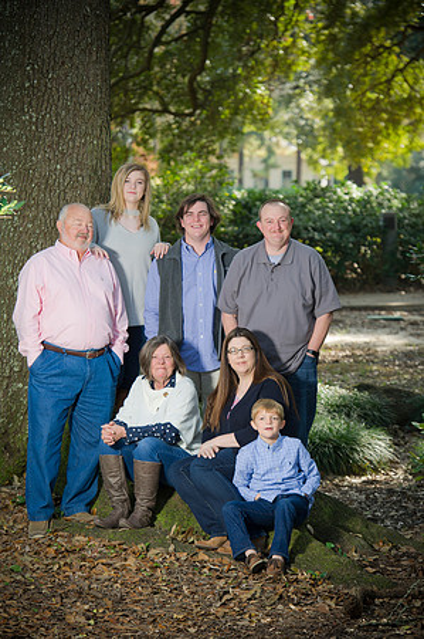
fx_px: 2390
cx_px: 212
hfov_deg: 10.1
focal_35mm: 135
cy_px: 320
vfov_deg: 15.2
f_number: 4.5
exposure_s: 1/100
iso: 160
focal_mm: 135
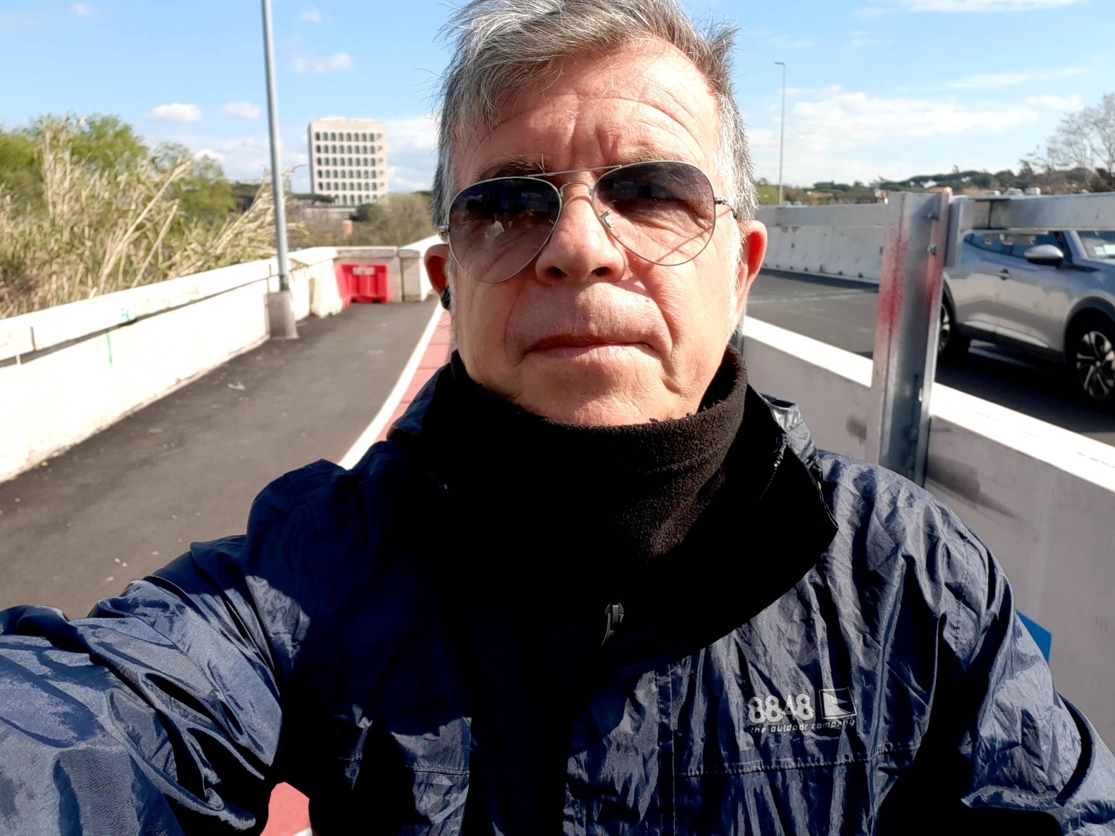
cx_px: 558
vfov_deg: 45.4
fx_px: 999
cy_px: 418
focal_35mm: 31
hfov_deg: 58.4
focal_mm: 3.75
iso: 40
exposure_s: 1/1120
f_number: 2
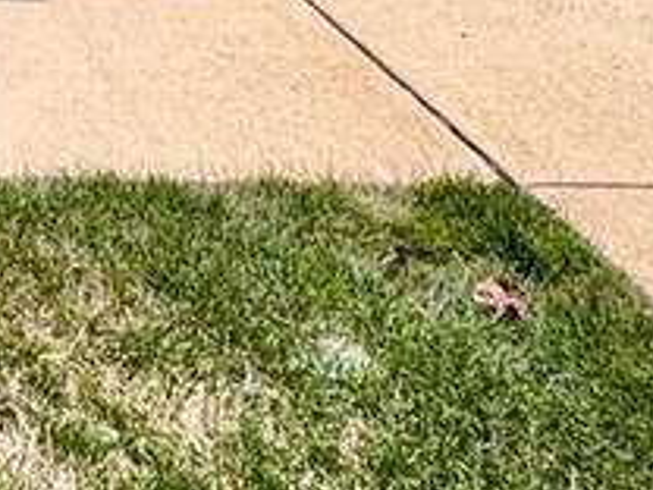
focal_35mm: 86
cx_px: -543
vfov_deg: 12.0
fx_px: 1622
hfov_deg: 17.9
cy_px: -837
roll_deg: -1.4
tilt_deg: +4.9
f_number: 2.2
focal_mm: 2.22
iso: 50
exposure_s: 1/879
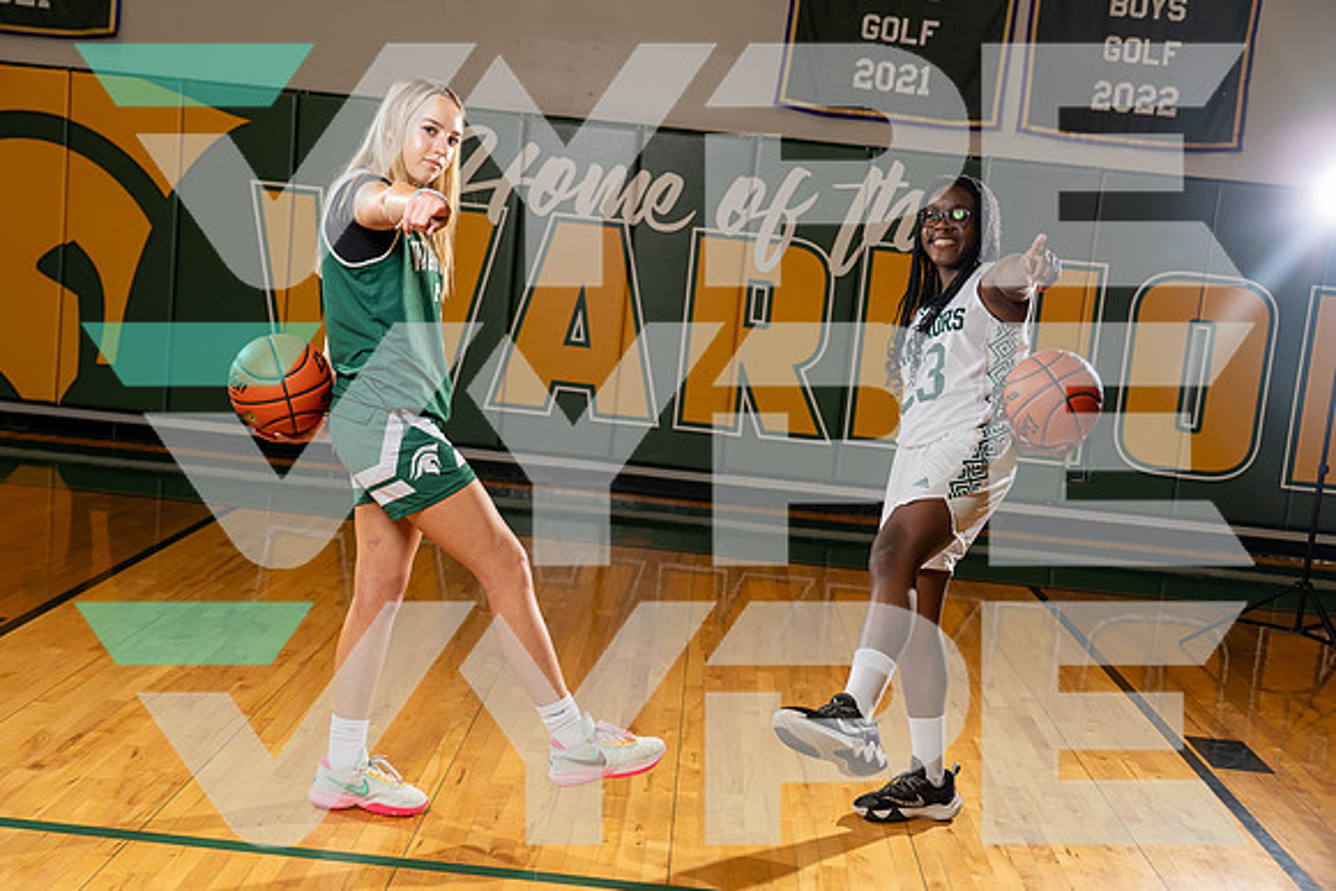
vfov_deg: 32.6
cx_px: 668
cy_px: 446
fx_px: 1522
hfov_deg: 47.4
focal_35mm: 41
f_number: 4
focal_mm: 41
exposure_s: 1/250
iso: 250
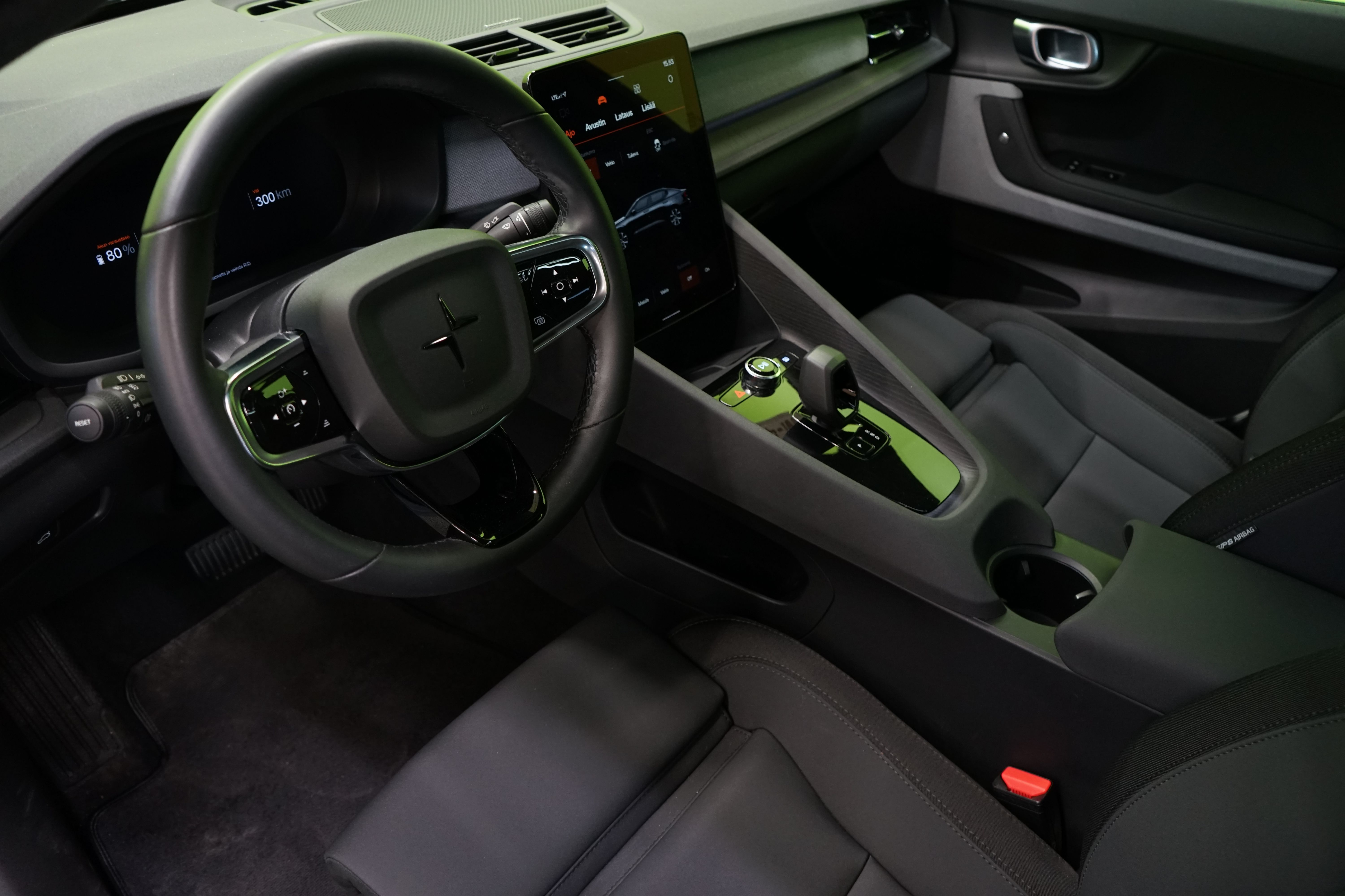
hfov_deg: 63.7
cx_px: 672
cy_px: 448
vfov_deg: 45.0
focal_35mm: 29
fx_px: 1083
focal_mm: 29
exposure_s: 1/20
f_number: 5
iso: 1600
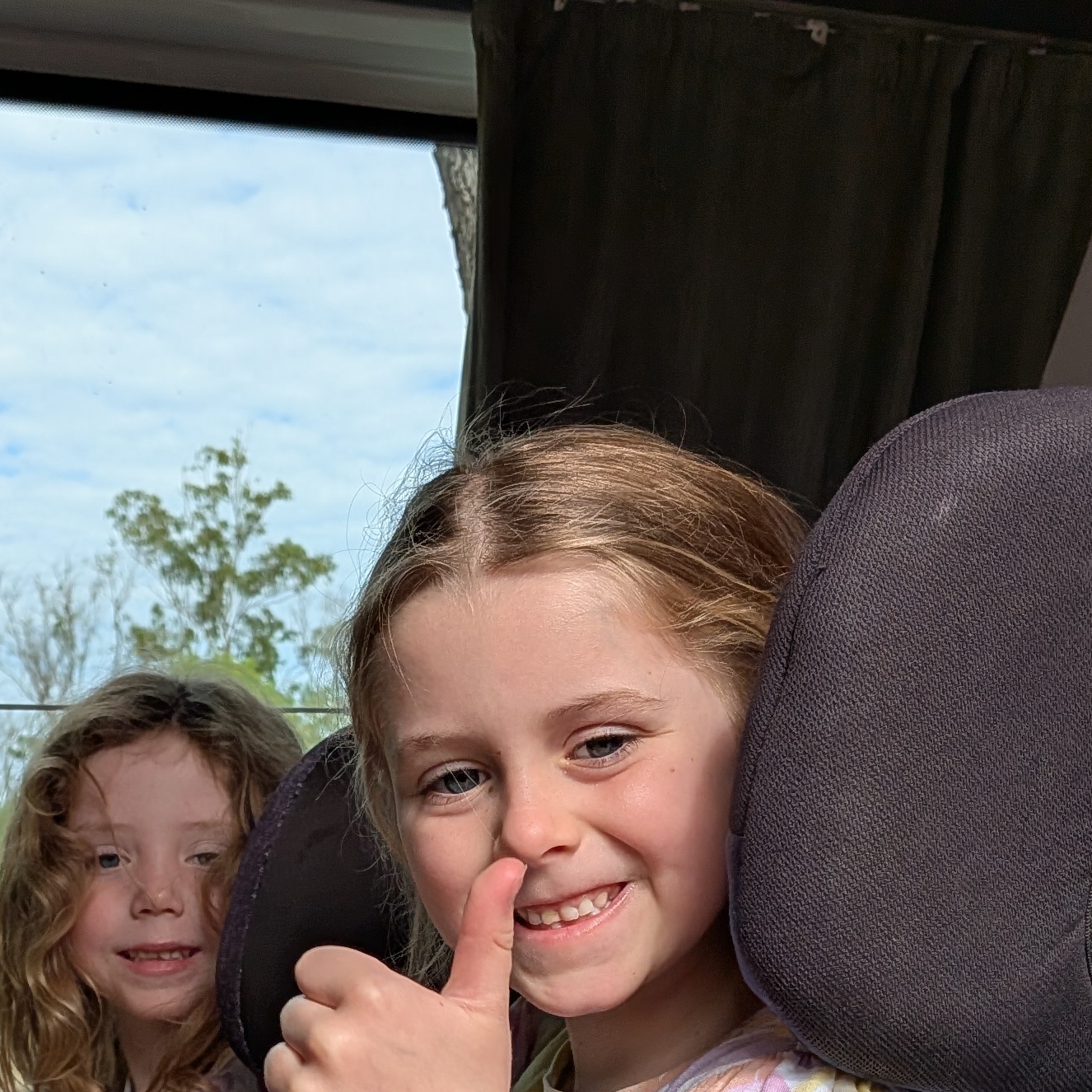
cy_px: 1055
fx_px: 2284
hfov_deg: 26.4
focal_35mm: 64
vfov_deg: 25.7
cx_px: 236
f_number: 1.7
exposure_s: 1/803
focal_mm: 4.53
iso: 31
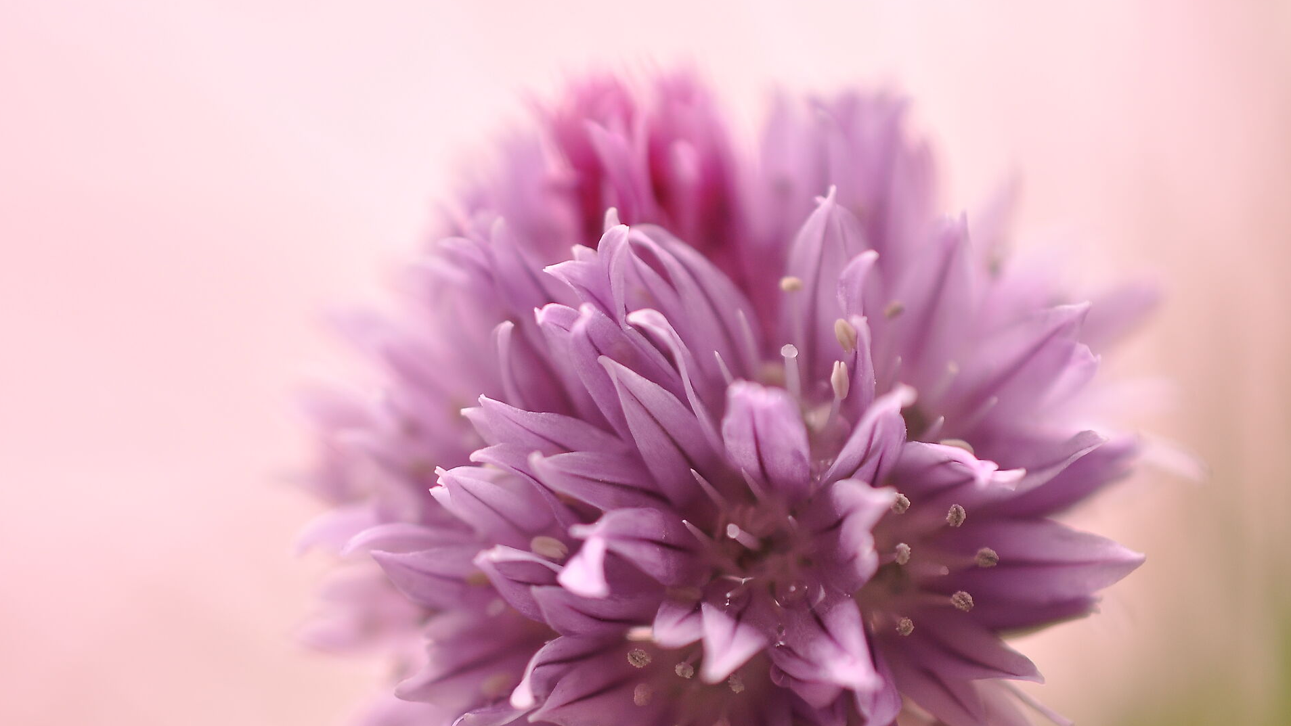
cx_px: 657
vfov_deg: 15.3
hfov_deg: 26.8
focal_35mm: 79
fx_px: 2705
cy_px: 492
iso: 200
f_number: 4
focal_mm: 40
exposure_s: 1/60
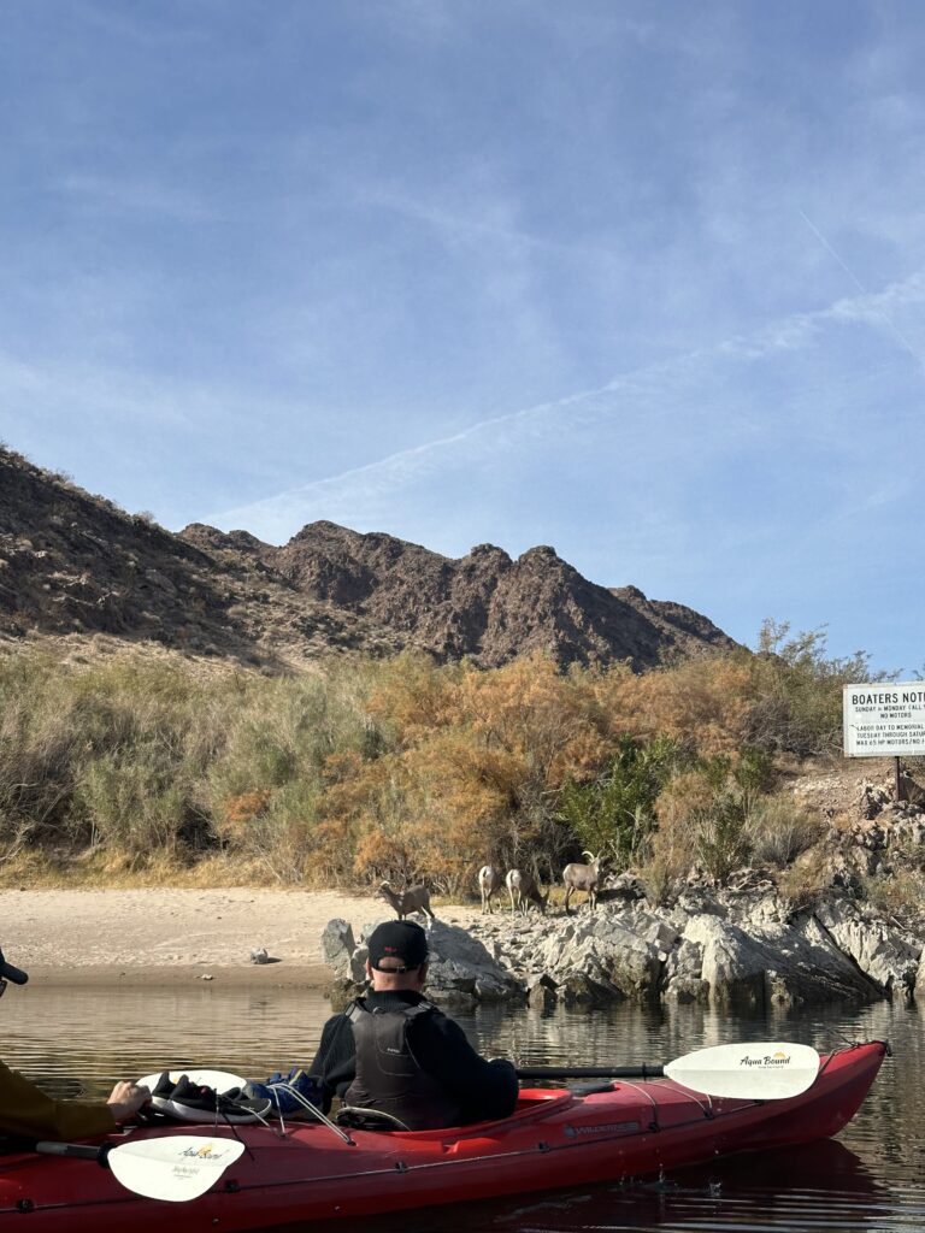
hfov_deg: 30.3
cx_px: 462
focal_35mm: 48
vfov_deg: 39.7
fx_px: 1710
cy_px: 616
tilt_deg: +10.8
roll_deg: -1.0
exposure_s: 1/4367
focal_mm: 6.86
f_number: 1.78
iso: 64
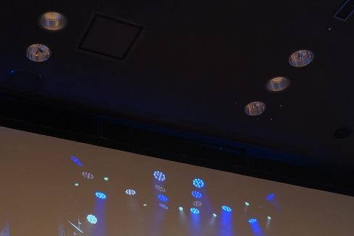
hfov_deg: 27.8
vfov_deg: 17.9
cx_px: 151
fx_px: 715
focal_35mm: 73
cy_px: 278
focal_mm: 19.8
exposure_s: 1/30
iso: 250
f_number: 3.5
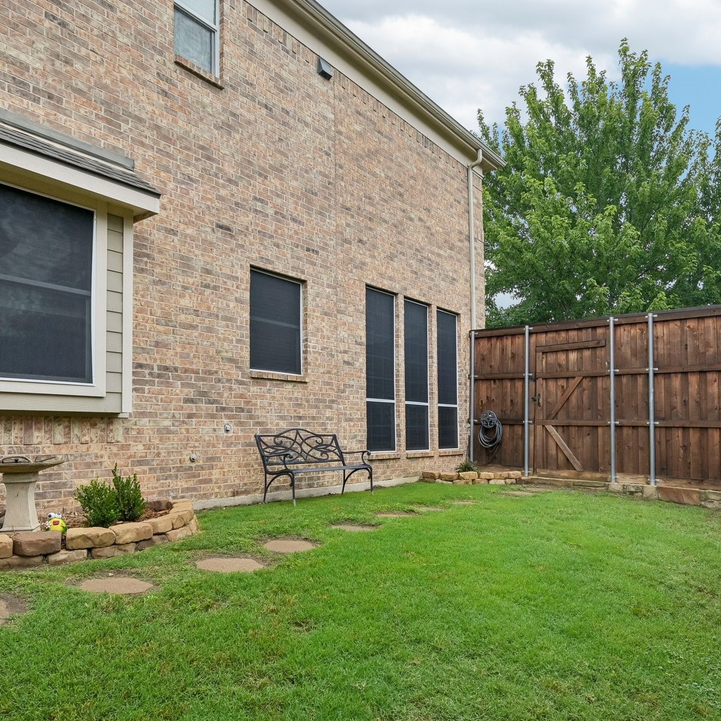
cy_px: 414
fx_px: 560
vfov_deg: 65.2
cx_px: 379
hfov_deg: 65.5
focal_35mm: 24
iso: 400
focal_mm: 15.5
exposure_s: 1/250
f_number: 8
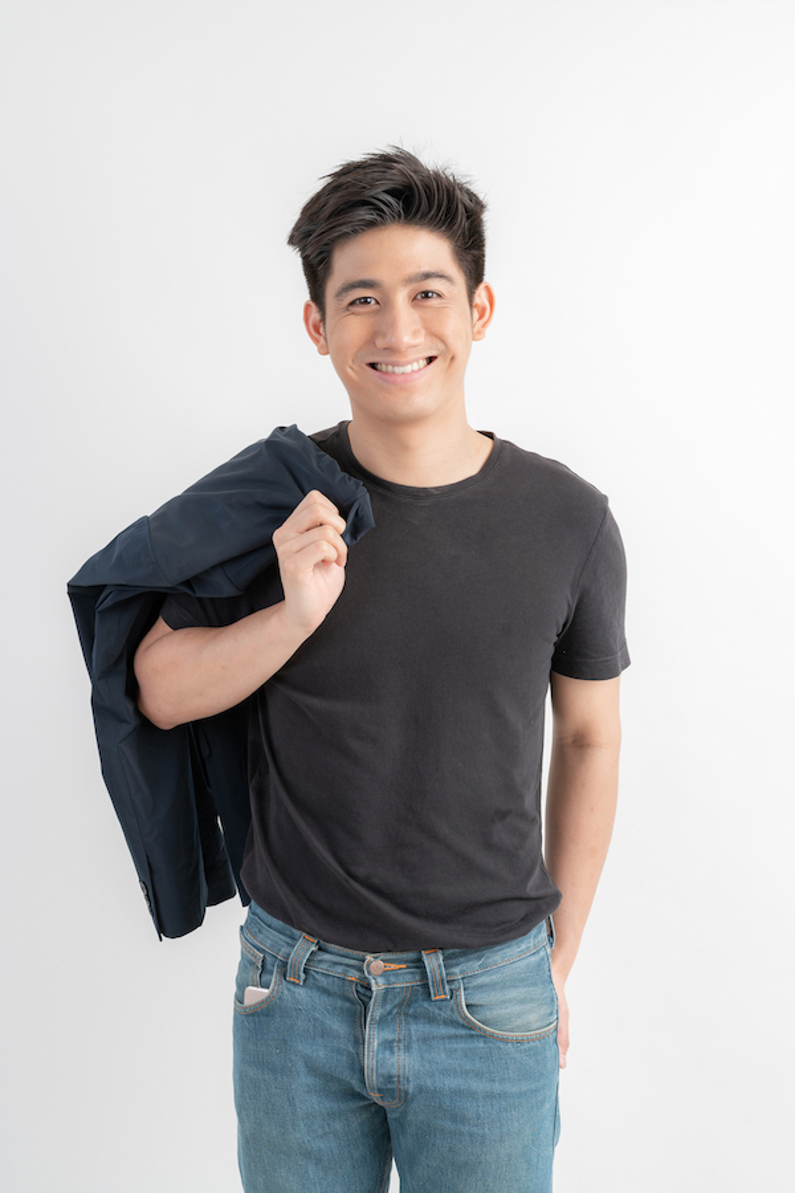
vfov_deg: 39.6
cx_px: 398
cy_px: 596
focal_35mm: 50
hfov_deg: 27.0
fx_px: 1656
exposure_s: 1/100
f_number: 8
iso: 200
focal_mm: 50
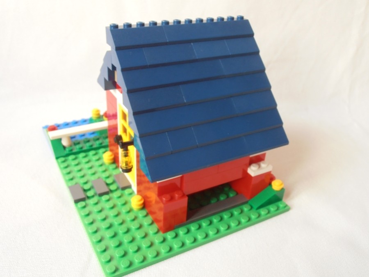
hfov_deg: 50.1
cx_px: 184
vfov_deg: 38.7
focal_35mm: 37
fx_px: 394
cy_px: 138
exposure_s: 1/20
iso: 125
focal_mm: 6.61
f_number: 3.9
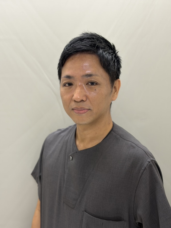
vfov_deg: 39.7
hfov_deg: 30.3
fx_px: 316
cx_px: 86
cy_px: 114
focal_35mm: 48
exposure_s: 1/60
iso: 50
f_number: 1.78
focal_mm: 6.76
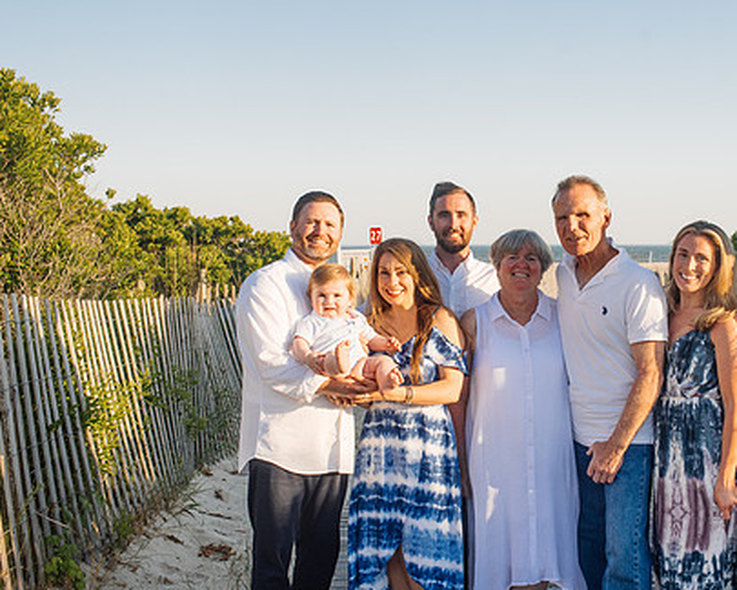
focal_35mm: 47
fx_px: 1025
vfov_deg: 32.0
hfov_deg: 38.9
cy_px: 332
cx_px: 510
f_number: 5.6
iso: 160
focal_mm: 35
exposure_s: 1/500
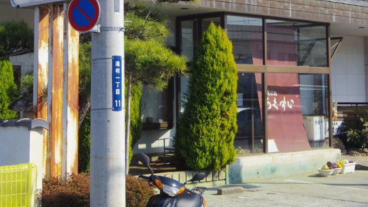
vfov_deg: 14.3
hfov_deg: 25.5
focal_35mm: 83
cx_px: 237
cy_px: -1
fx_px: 810
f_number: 4.5
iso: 250
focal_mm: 8.5
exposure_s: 1/1250
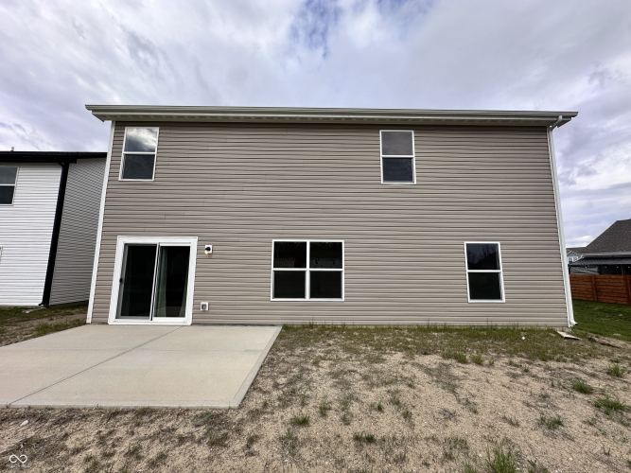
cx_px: 316
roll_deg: -0.8
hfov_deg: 102.1
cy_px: 236
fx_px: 255
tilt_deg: +7.1
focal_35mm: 14
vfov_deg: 85.7
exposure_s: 1/1171
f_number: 2.2
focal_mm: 2.22
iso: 40
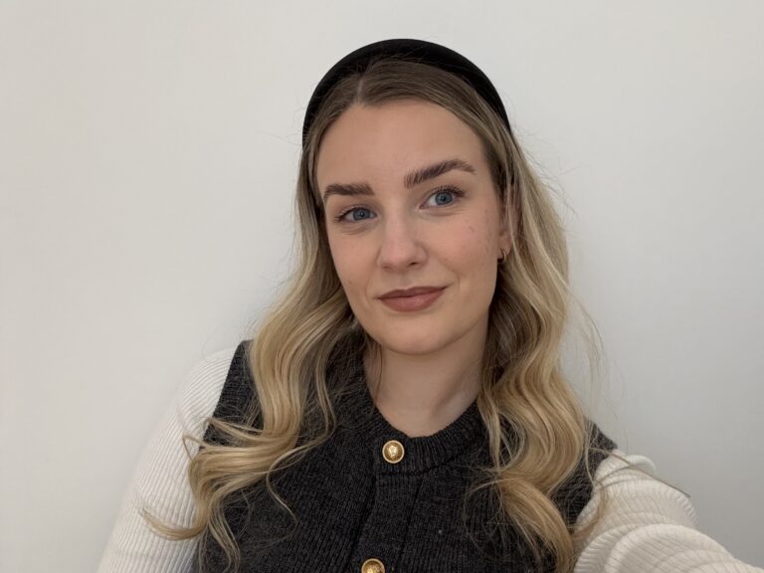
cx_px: 382
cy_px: 286
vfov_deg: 46.8
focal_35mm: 30
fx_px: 662
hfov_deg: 60.0
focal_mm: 2.69
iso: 250
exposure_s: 1/50
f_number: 1.9
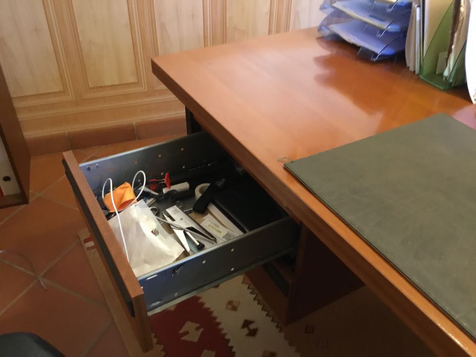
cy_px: 178
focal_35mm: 31
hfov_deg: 58.4
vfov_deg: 45.4
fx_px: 426
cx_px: 238
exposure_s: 1/17
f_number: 2.4
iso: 400
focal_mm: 3.3
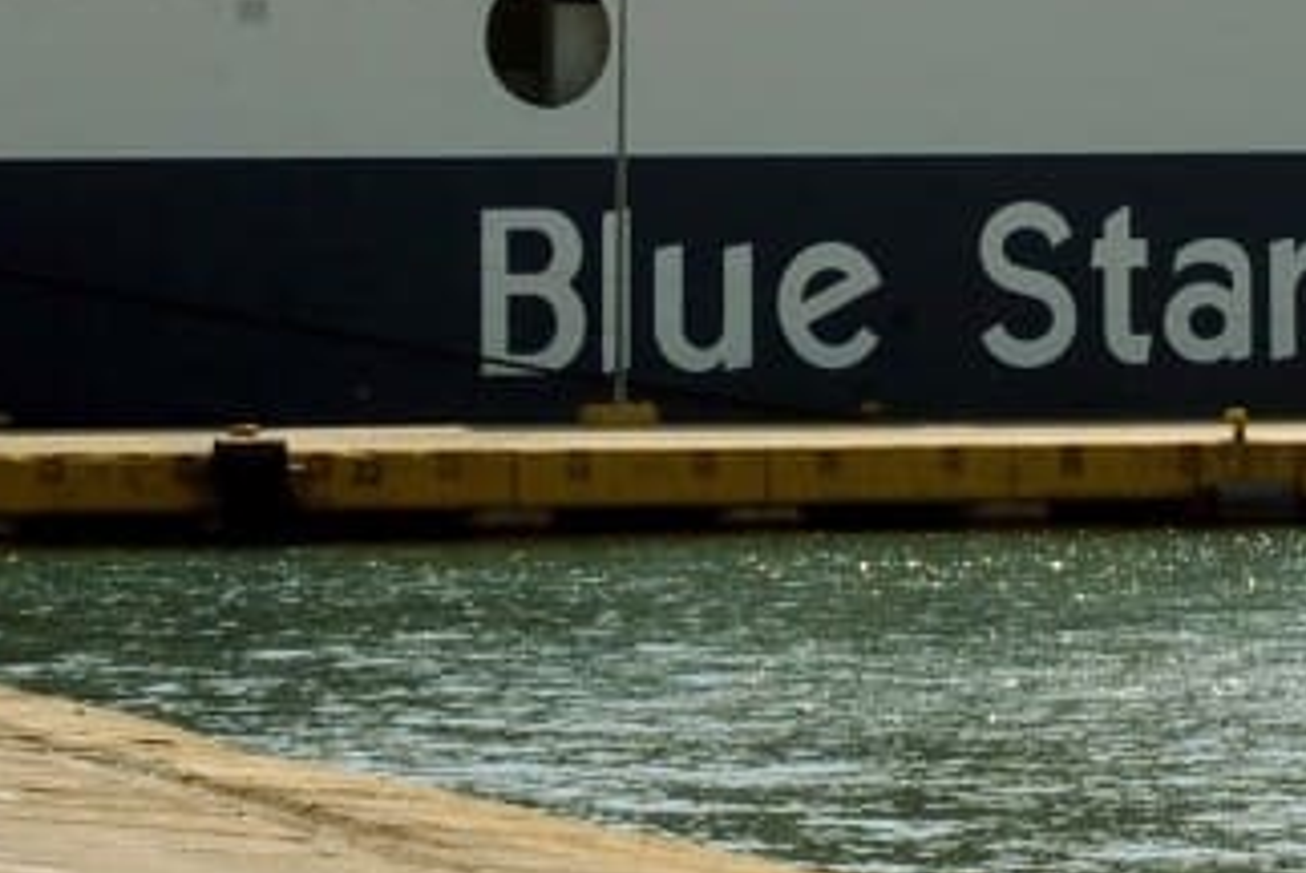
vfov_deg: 8.1
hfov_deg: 12.2
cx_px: 1112
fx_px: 6064
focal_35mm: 167
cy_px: -295
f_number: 16
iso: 400
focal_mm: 36
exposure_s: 1/400
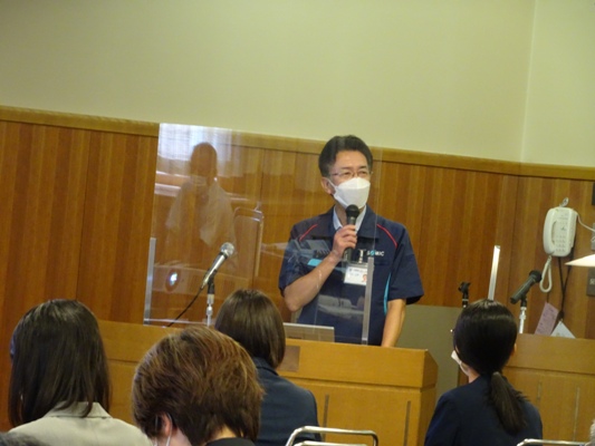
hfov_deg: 9.0
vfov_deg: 6.8
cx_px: 298
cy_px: 223
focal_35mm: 219
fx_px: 3765
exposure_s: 1/10
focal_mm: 37.35
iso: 800
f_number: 6.3
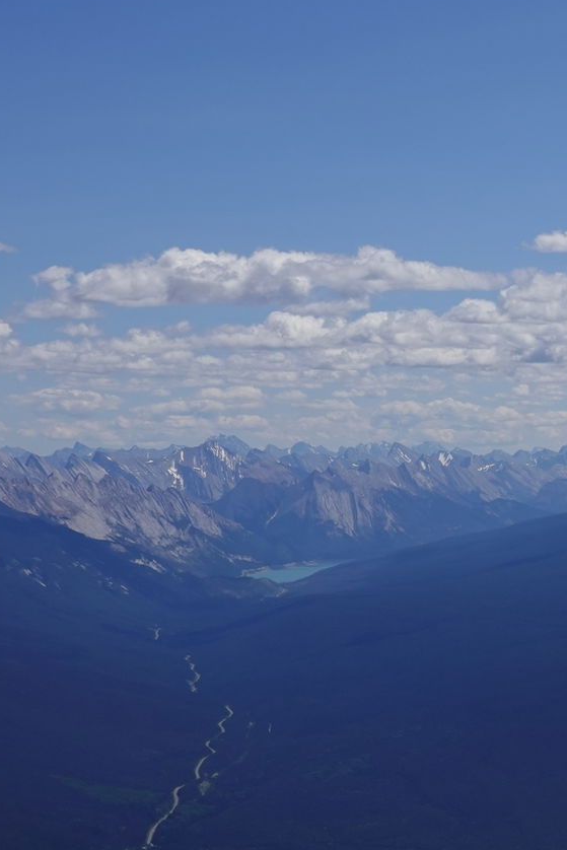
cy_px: 543
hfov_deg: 12.0
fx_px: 2597
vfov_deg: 18.5
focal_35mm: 110
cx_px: 802
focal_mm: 18.24
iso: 100
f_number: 5.6
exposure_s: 1/1000
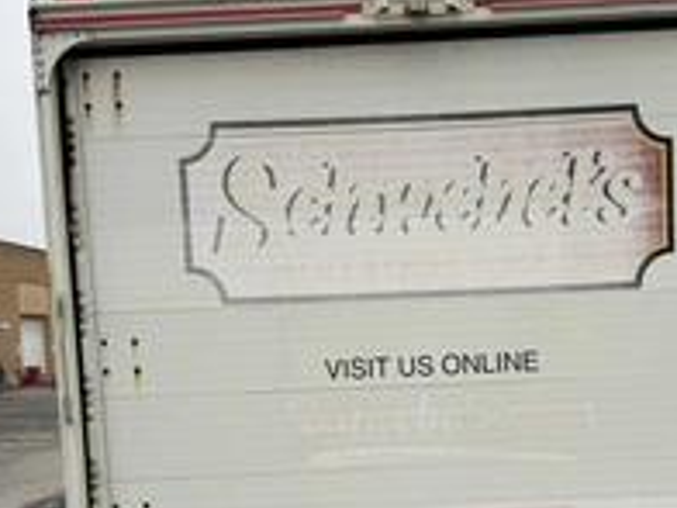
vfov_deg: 29.1
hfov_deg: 38.6
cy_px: 394
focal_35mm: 49
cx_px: 439
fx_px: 958
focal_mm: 6.76
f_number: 1.78
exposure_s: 1/955
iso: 80
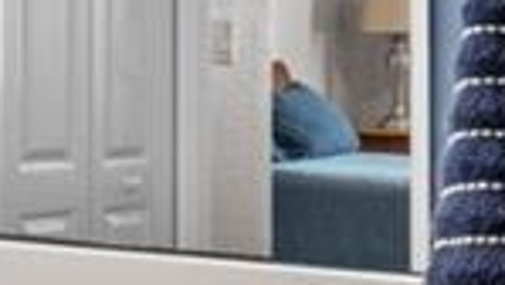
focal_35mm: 108
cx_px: -641
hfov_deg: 14.5
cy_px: 146
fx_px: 1447
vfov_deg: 11.2
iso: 800
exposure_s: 1/50
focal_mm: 10
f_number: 4.5
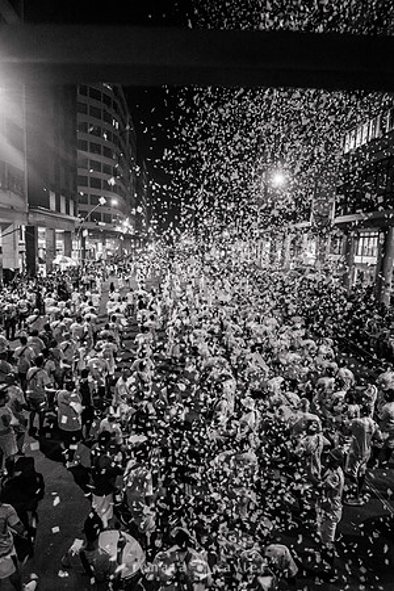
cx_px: 197
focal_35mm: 22
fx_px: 361
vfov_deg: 78.6
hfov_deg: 57.2
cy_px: 296
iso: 3200
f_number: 4
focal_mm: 22
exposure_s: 1/100
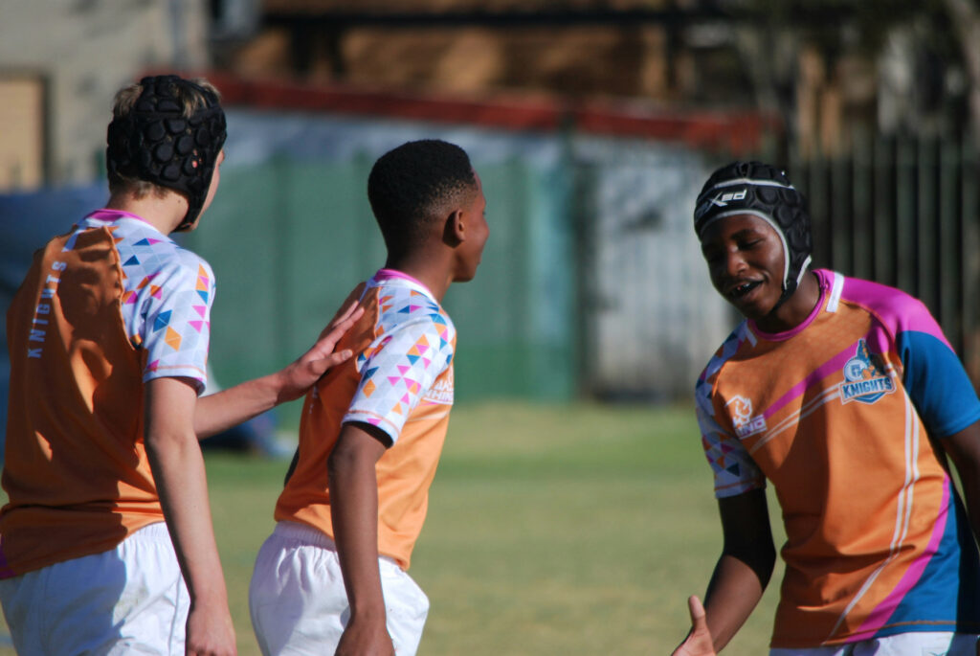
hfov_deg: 4.6
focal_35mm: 450
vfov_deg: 3.1
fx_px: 12262
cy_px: 328
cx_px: 490
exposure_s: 1/1000
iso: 200
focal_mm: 300
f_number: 5.6
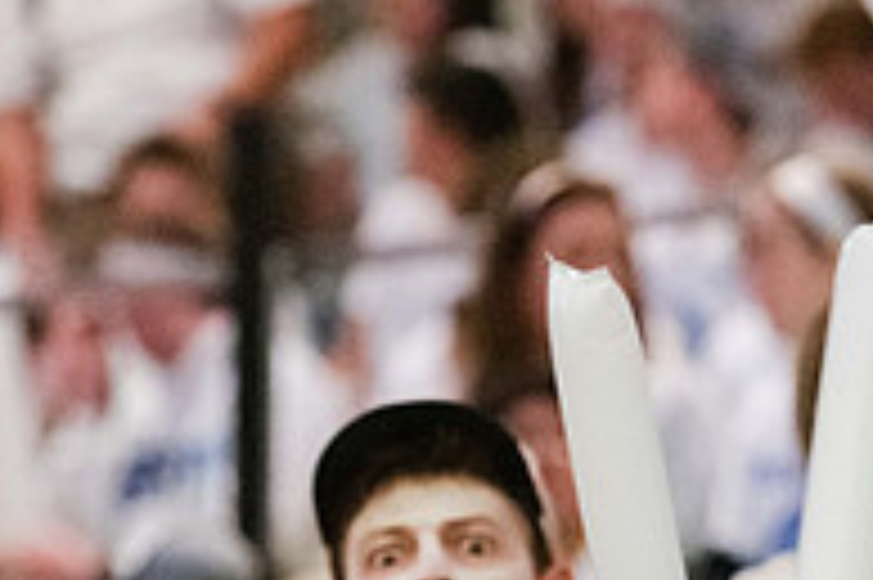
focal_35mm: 374
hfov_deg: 5.5
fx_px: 9062
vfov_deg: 3.7
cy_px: 726
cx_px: 832
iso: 20000
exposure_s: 1/1000
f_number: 2.8
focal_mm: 125
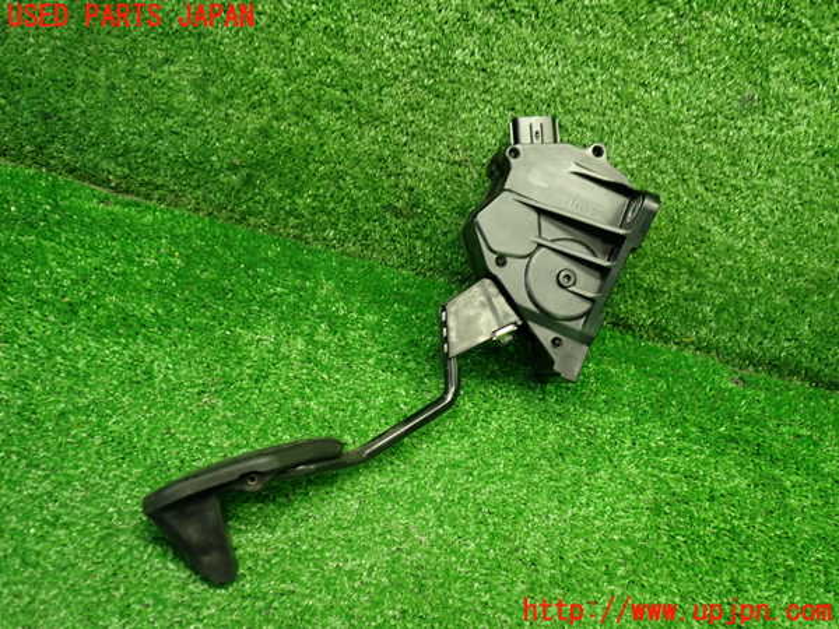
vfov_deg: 46.8
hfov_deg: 60.0
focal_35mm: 30
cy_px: 314
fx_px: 727
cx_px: 420
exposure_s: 1/30
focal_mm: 5.4
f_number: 2.3
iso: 250
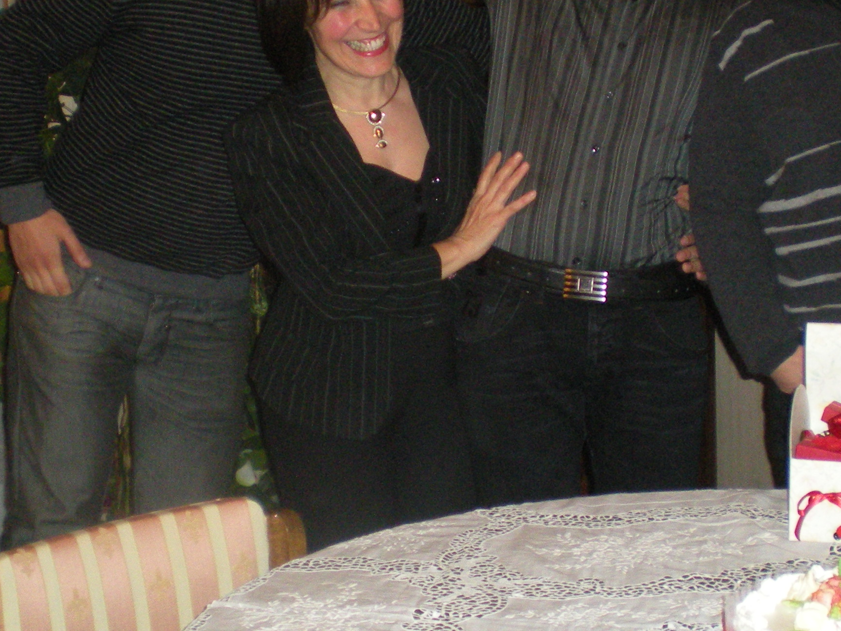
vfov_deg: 20.4
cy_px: 254
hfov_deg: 27.0
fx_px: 1749
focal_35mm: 72
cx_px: 475
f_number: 3.1
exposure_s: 1/60
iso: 316
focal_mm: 6.3
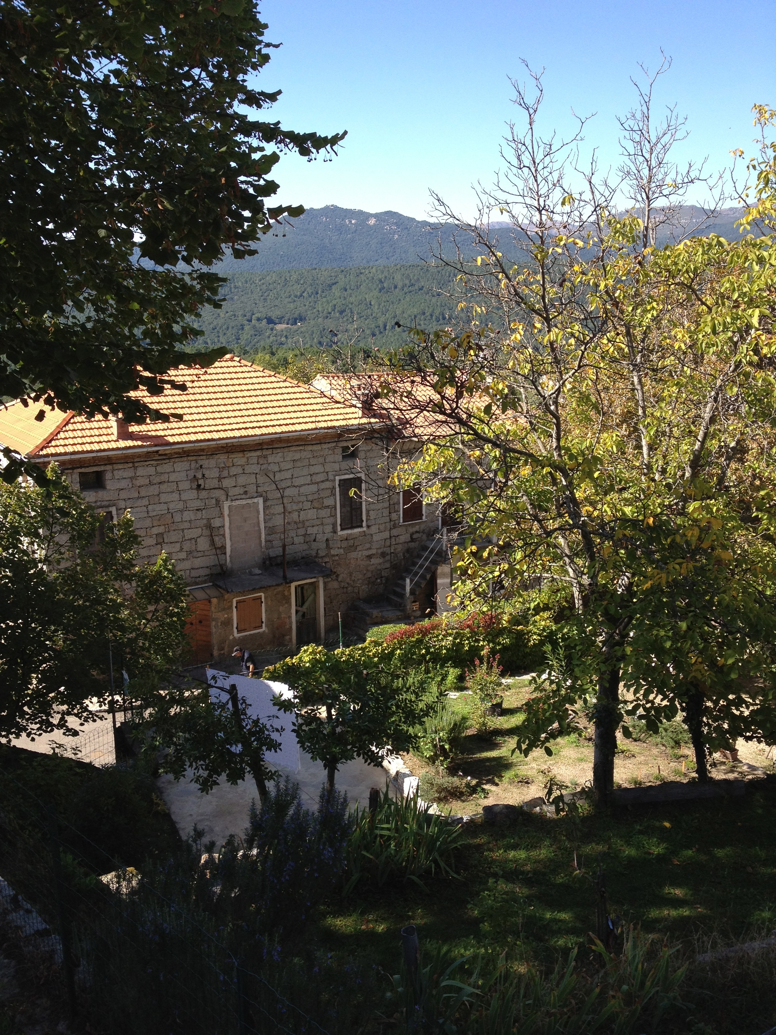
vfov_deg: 52.6
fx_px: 1046
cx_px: 388
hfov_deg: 40.7
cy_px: 518
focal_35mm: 35
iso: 64
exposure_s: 1/673
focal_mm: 4.28
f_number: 2.4
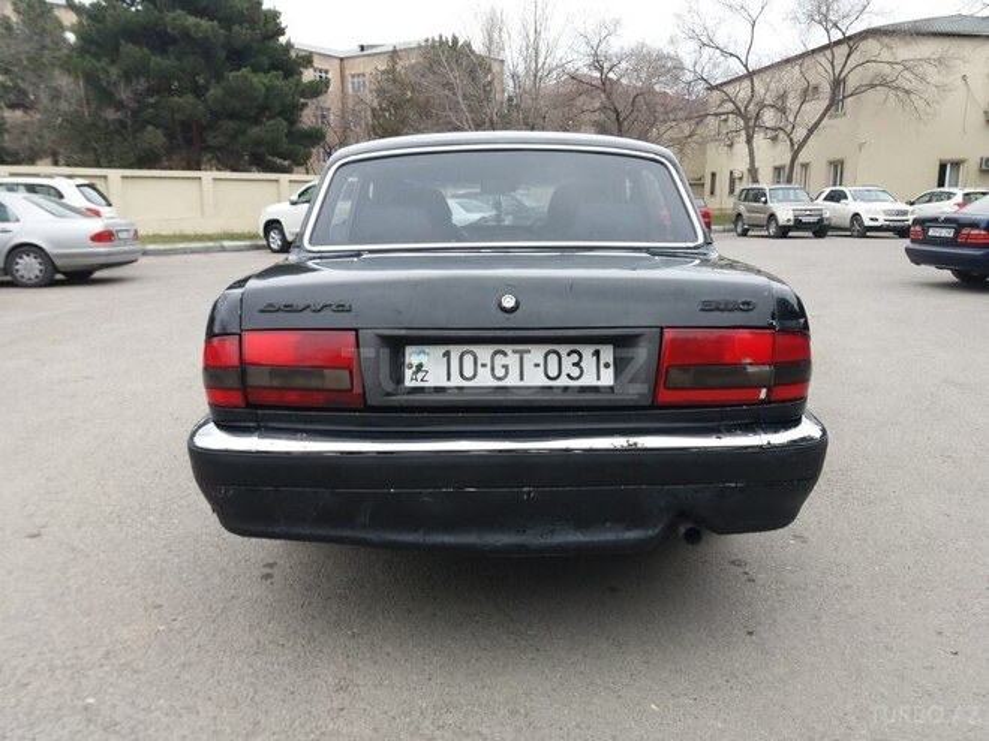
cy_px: 370
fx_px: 800
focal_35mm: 28
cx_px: 494
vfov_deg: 49.7
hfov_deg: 63.4
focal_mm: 3.7
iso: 64
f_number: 1.9
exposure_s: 1/219
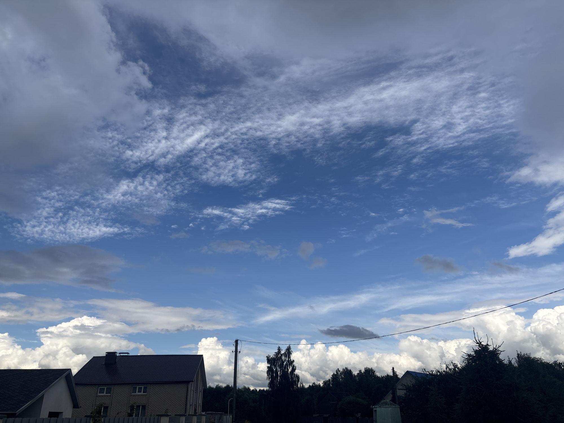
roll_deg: +1.4
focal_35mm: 26
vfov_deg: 53.1
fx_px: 424
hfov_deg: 67.3
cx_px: 282
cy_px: 212
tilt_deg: +24.6
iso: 50
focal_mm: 5.96
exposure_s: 1/4255
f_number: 1.6
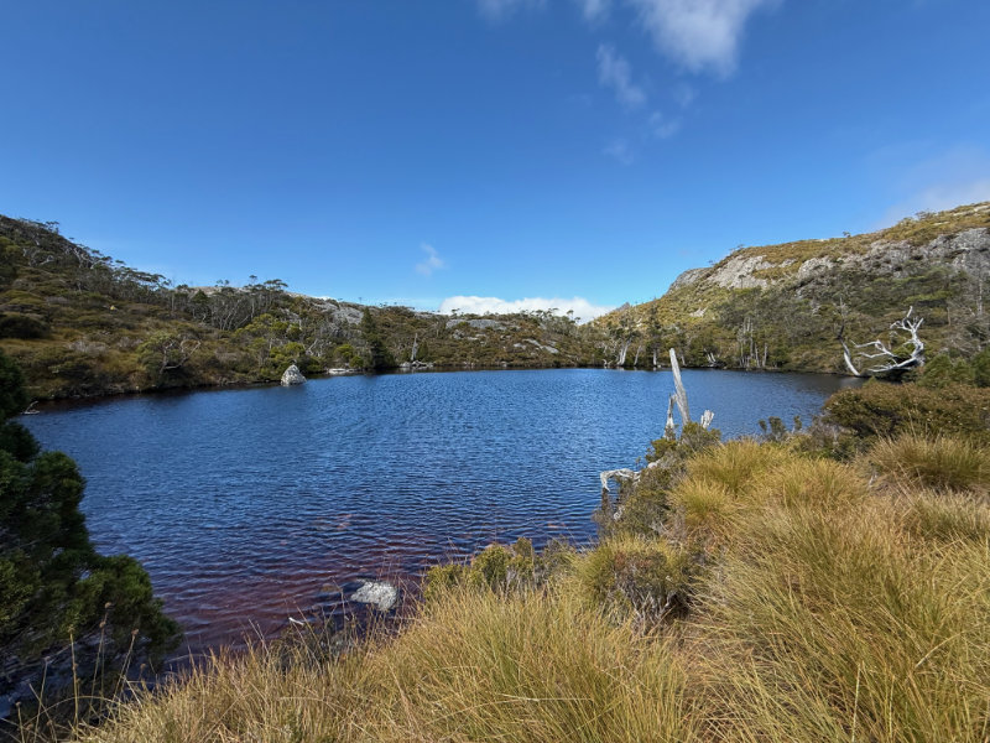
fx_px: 400
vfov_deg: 85.7
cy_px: 372
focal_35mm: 14
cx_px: 495
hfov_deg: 102.1
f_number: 2.2
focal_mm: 2.2
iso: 50
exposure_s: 1/1235
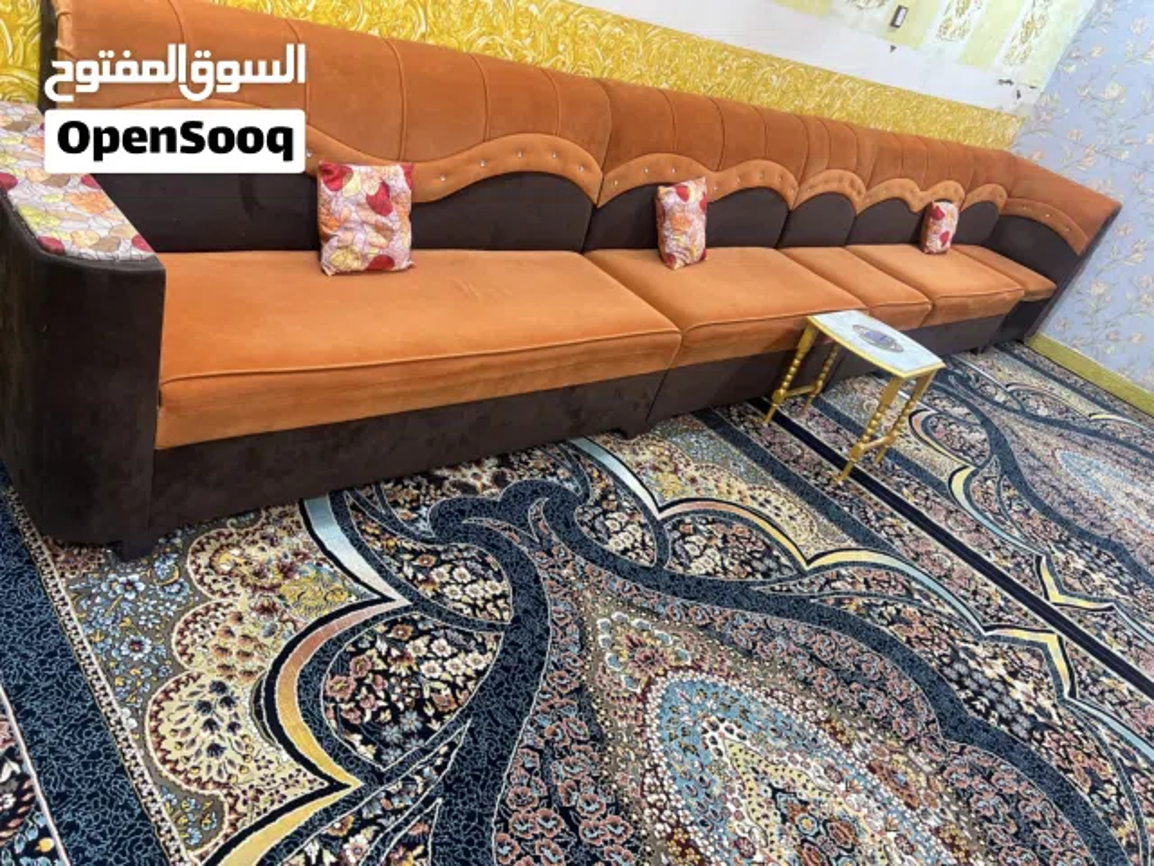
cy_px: 433
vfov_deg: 53.1
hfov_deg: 67.3
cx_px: 577
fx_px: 867
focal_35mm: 26
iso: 250
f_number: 1.5
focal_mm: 5.7
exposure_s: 1/50
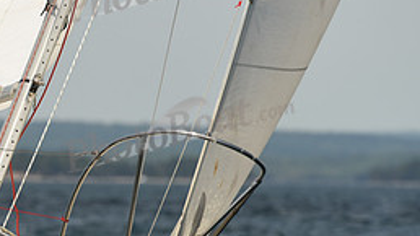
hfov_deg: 2.3
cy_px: 238
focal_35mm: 944
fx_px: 10511
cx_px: -18
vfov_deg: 1.3
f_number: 6.3
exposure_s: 1/1000
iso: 250
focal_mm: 400
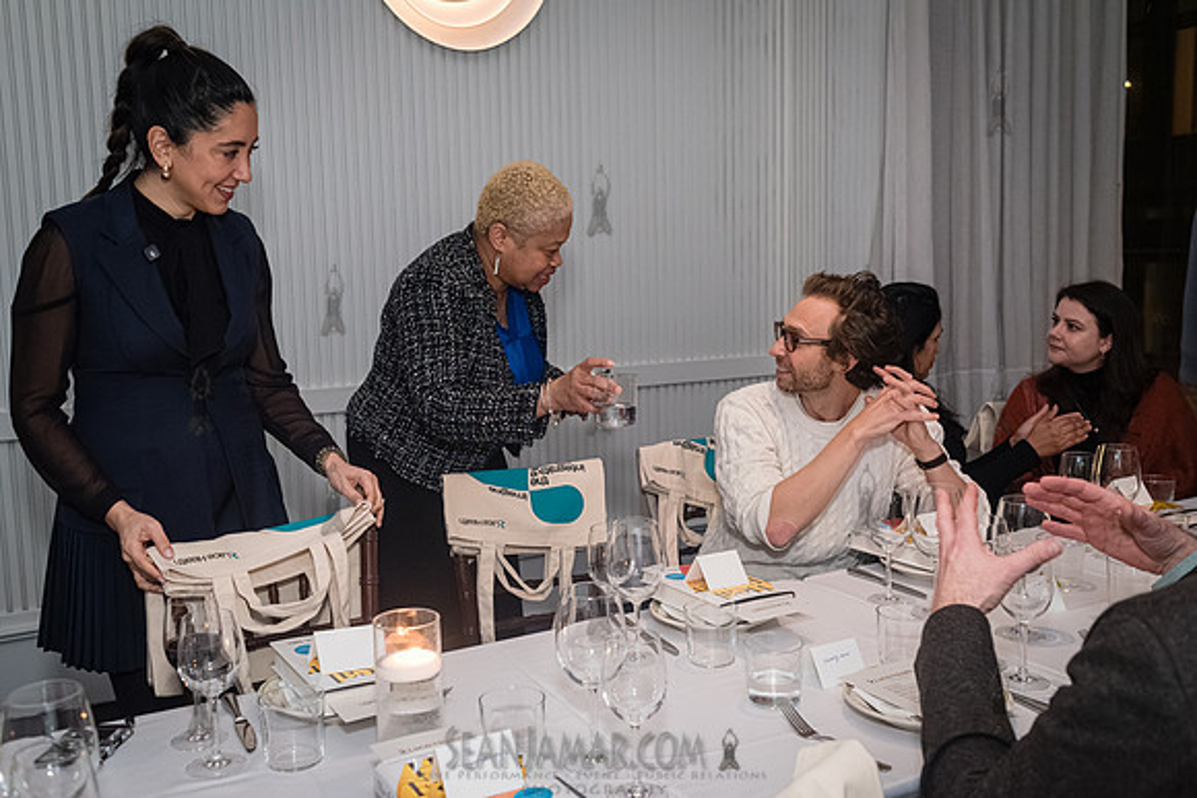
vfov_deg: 37.9
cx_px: 598
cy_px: 399
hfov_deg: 54.4
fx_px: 1164
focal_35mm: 35
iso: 6400
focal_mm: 35
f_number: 4.5
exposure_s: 1/320
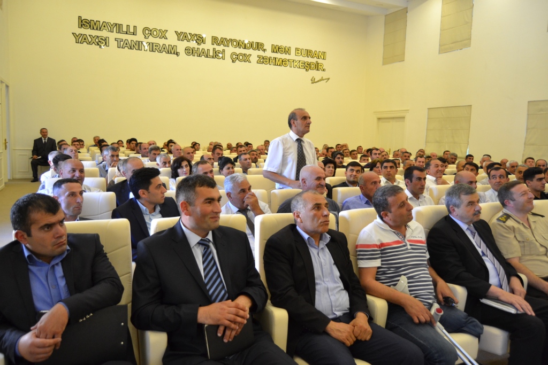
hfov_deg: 67.4
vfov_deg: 47.9
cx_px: 274
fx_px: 411
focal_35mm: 27
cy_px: 182
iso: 1100
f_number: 3.5
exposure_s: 1/60
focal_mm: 18
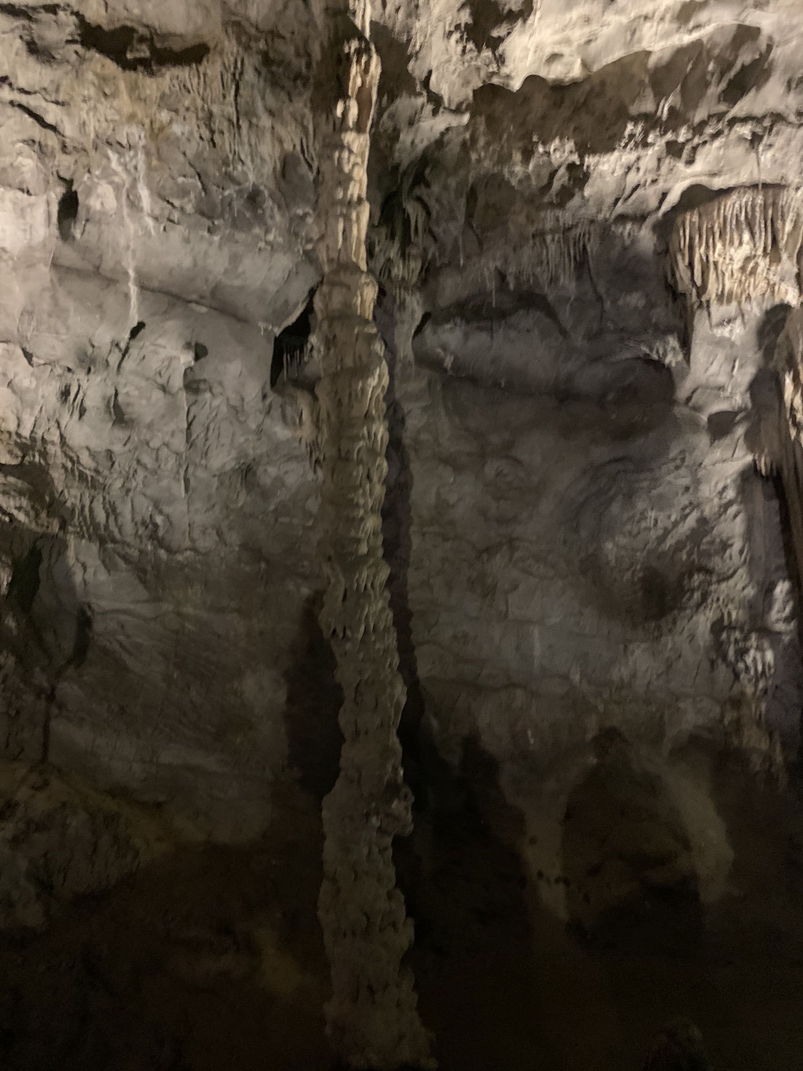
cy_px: 536
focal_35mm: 26
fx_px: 804
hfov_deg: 53.1
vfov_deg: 67.3
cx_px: 402
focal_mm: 4.25
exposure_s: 1/17
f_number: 1.8
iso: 800
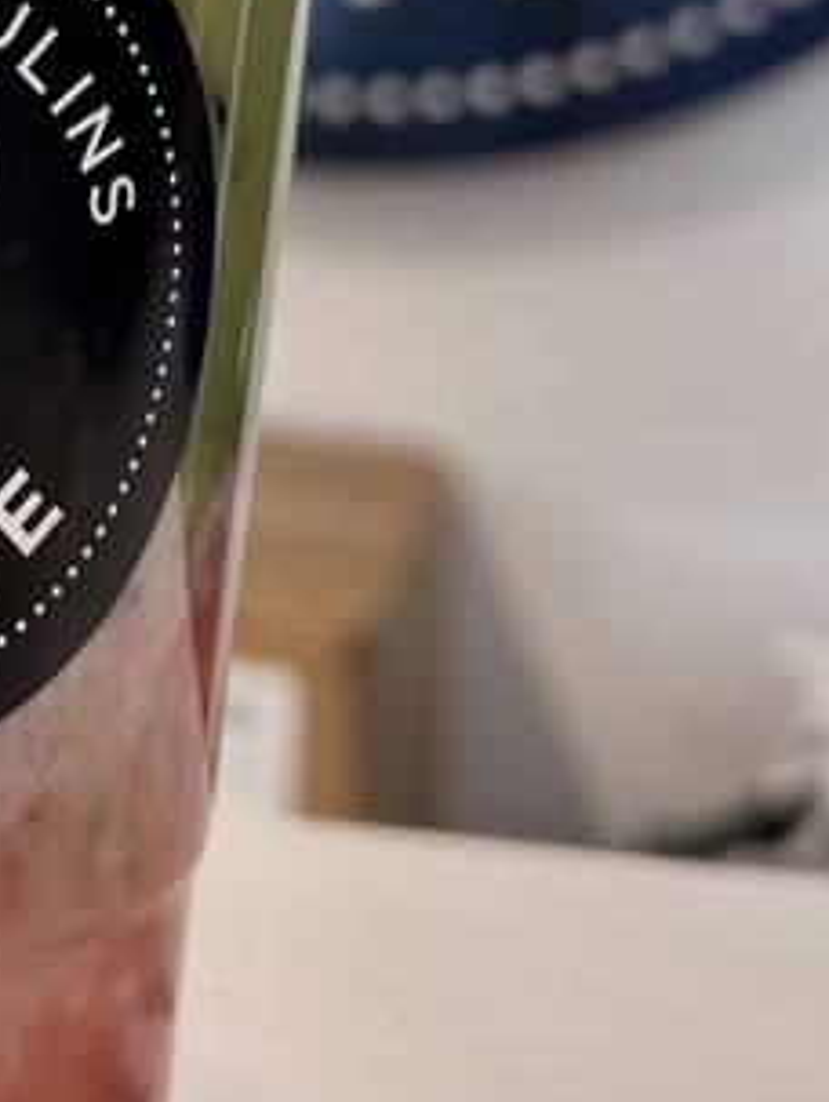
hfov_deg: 24.1
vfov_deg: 31.0
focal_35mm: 58
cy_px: 31
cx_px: -18
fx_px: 1848
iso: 200
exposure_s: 1/120
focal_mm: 6.76
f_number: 1.78
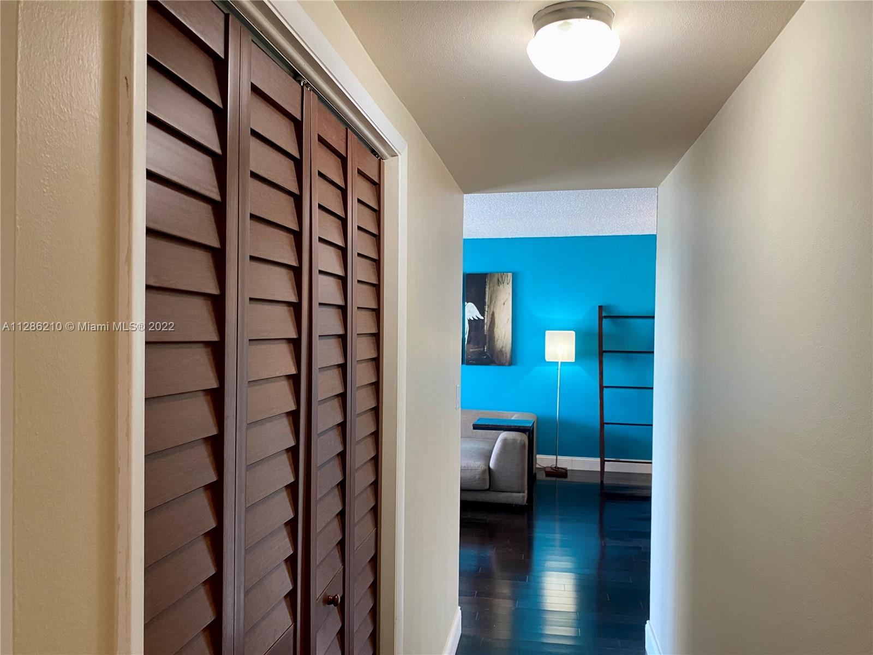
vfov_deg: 53.1
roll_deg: -0.4
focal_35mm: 26
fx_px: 656
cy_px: 328
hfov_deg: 67.3
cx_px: 436
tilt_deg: -1.0
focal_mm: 4.25
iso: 160
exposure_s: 1/60
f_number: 1.8
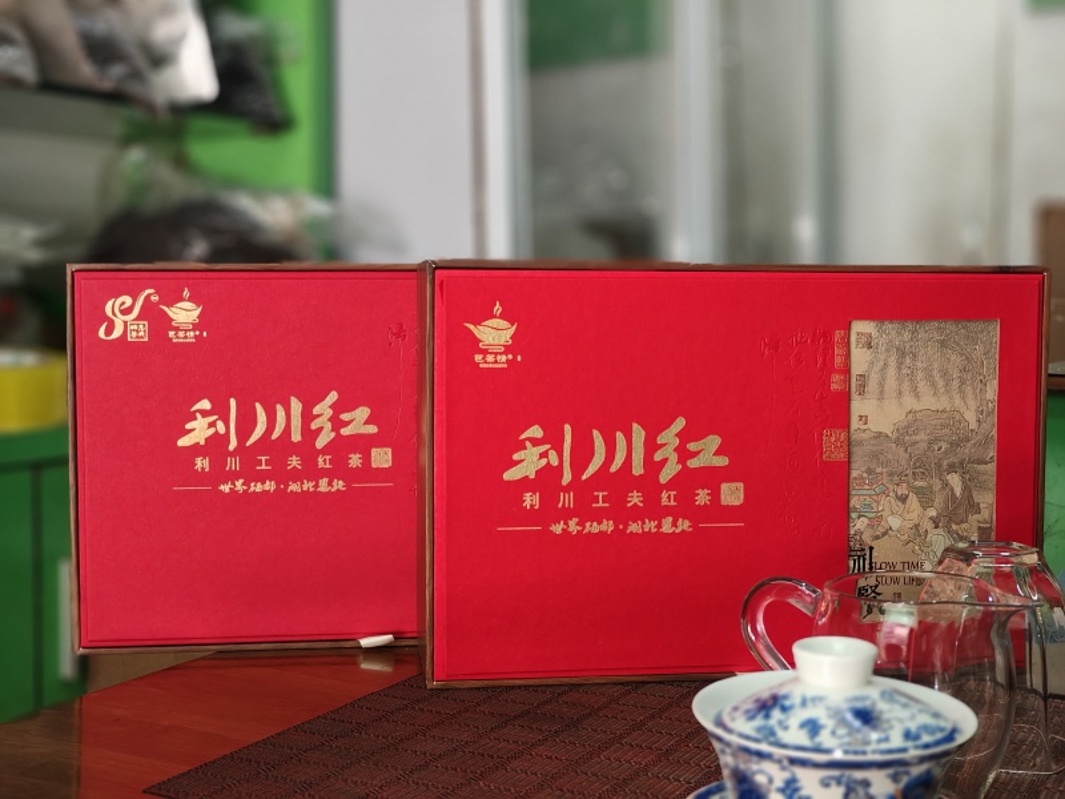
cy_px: 400
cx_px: 532
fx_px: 1446
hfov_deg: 40.4
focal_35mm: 47
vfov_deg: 30.9
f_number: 4.5
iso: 320
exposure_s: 1/95
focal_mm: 7.08
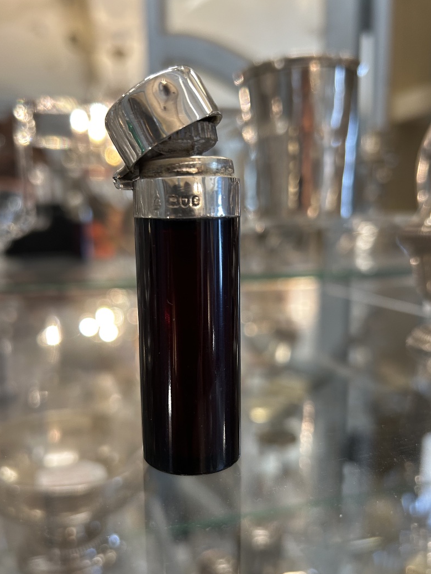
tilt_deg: -10.7
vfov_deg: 59.9
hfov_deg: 46.8
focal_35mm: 30
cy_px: 311
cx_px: 203
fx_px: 498
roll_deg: -0.4
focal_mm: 5.7
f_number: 1.5
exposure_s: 1/50
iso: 160
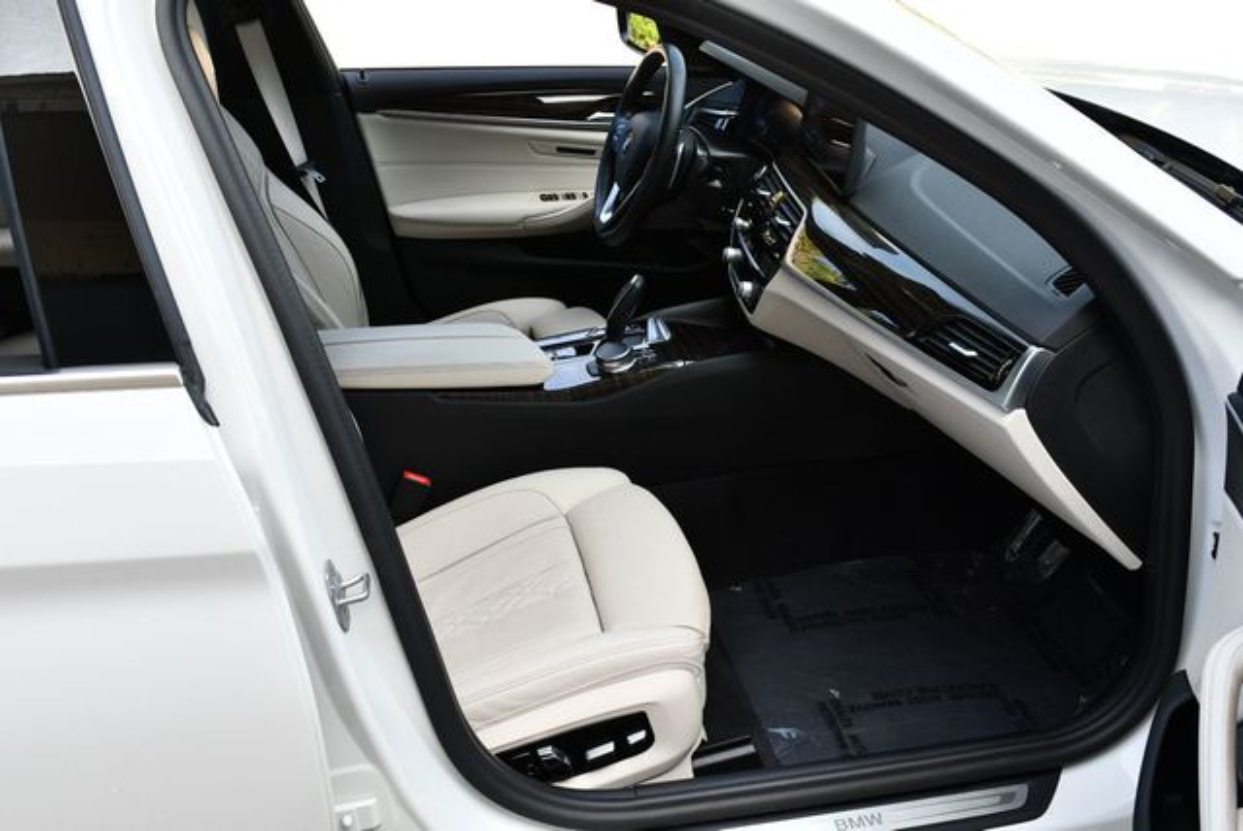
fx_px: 1244
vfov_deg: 36.9
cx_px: 622
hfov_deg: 53.1
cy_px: 416
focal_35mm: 36
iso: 250
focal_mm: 18
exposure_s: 1/250
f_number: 5.6
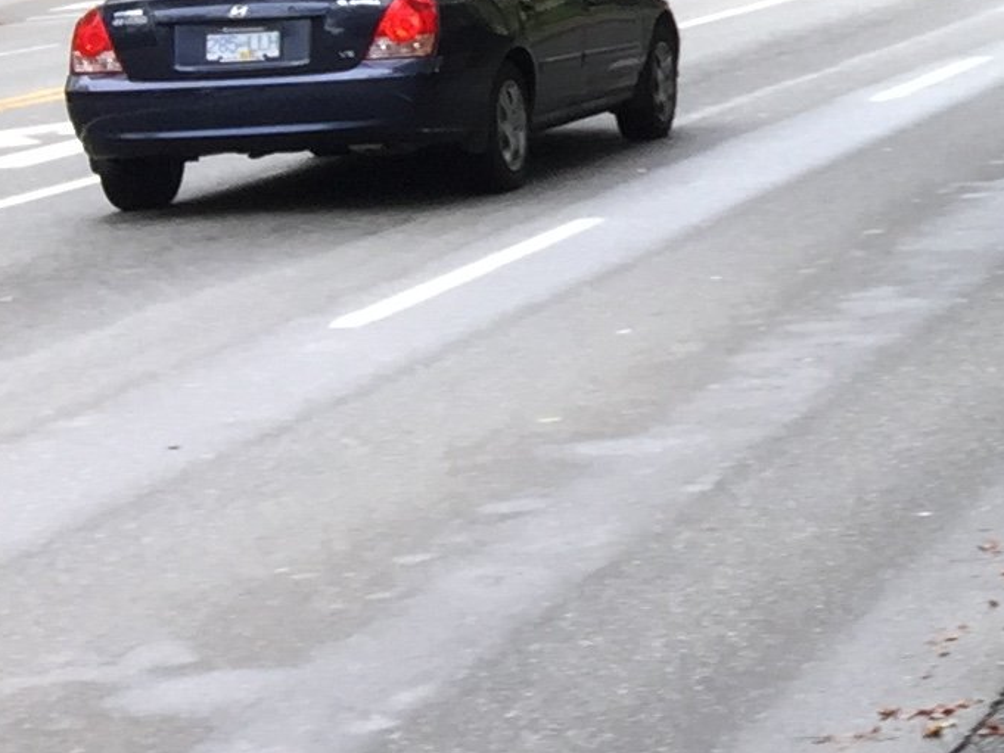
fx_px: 4032
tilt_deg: -3.2
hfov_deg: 11.7
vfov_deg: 10.6
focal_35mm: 139
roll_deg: +3.8
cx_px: 2374
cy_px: -32
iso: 32
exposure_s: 1/136
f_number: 2.2
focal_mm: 4.15
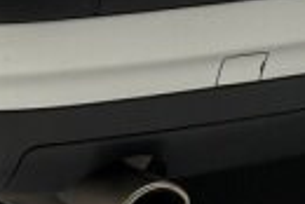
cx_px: 300
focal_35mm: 245
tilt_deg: -8.0
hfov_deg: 8.4
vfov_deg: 5.5
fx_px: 2078
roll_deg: -0.4
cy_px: -220
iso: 100
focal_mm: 6.76
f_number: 1.78
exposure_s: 1/66
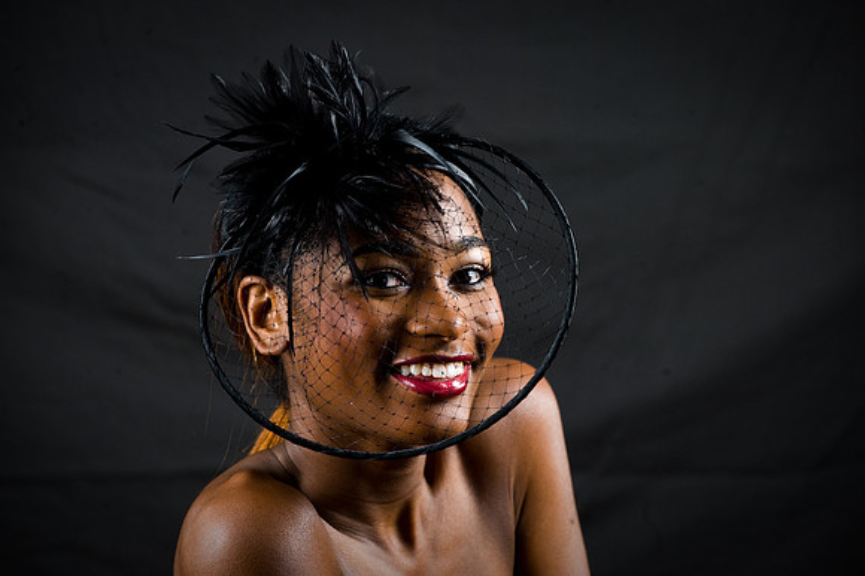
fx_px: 3842
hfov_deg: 12.8
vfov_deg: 8.6
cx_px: 432
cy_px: 288
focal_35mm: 160
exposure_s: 1/125
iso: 320
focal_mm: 160
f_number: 5.6
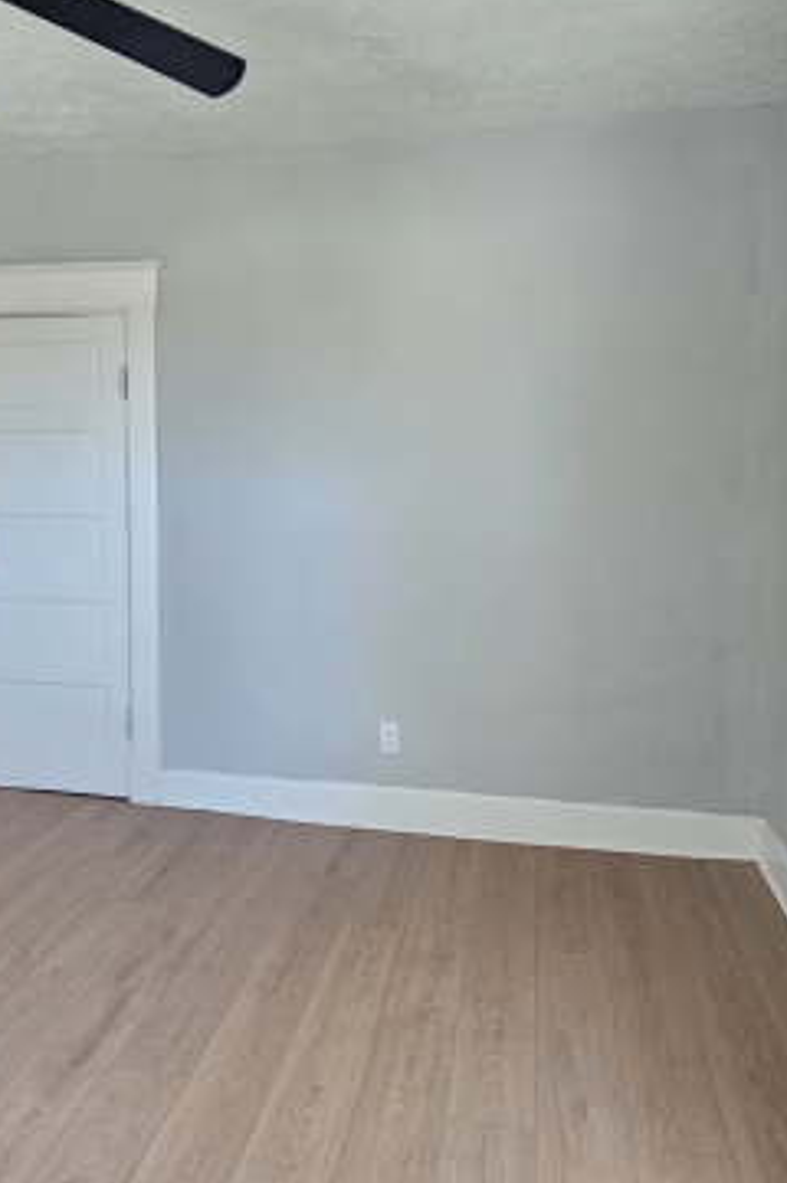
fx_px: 821
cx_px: 316
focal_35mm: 25
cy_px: 537
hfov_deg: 50.9
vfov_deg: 71.4
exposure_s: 1/100
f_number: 2.2
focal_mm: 2.2
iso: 500
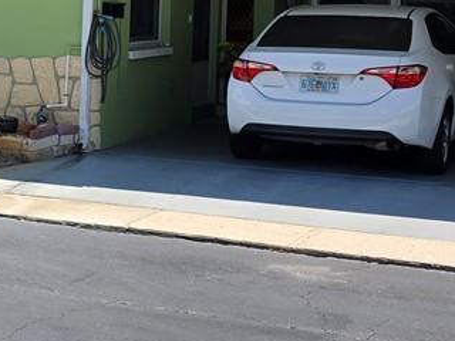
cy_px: 67
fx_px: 1512
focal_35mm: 115
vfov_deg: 12.8
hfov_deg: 14.2
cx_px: -475
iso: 12
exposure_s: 1/583
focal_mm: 6.3
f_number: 1.7
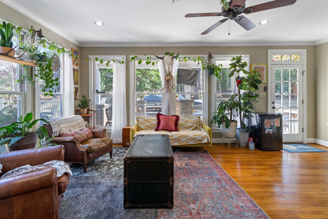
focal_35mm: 17
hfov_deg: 93.3
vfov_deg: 70.4
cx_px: 164
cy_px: 110
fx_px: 155
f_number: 8
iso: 500
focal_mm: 17
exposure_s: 1/2.5
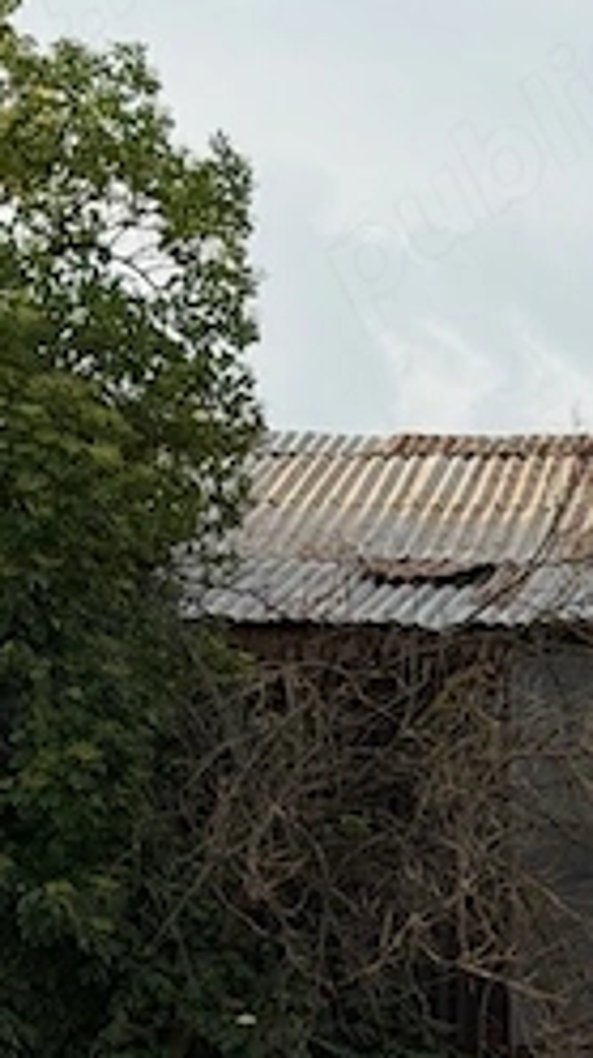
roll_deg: -0.6
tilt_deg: -1.4
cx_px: 768
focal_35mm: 169
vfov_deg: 12.2
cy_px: 1532
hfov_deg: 7.1
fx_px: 4737
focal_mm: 6.76
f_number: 1.78
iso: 64
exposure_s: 1/1513
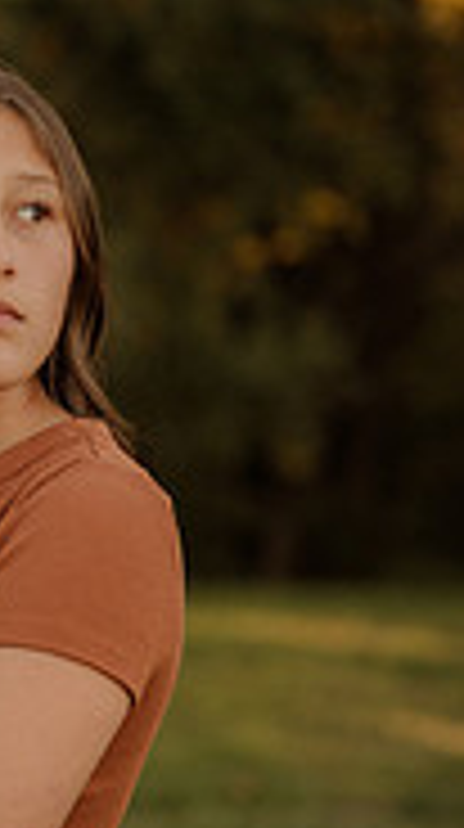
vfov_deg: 16.8
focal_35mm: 128
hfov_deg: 9.4
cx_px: 7
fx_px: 2810
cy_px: 504
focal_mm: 50
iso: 250
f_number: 2
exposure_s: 1/640
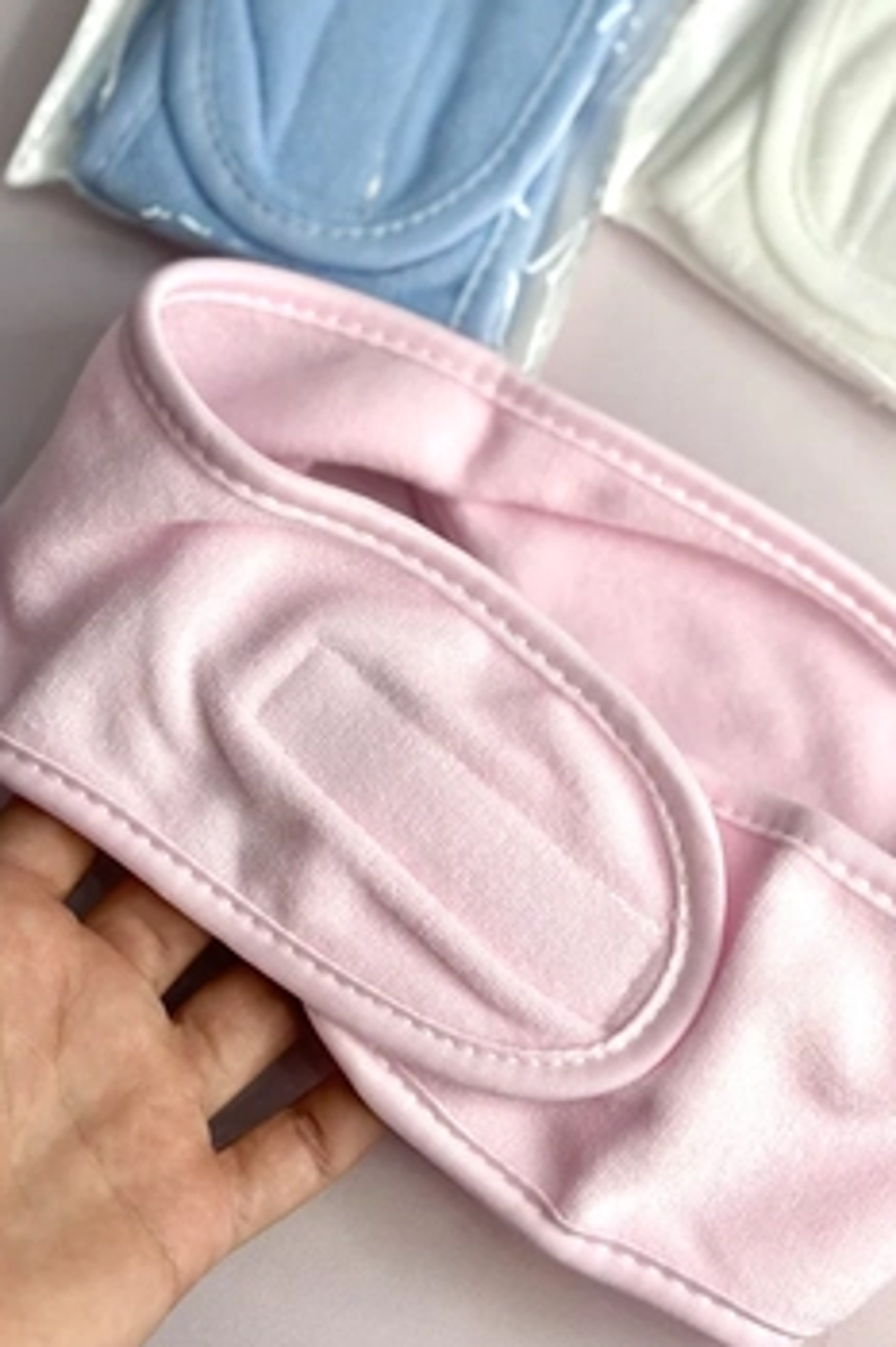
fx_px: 2840
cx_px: 669
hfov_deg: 17.8
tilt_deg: -73.2
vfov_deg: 26.5
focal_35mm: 76
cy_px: 421
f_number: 1.78
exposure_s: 1/456
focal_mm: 6.86
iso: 80
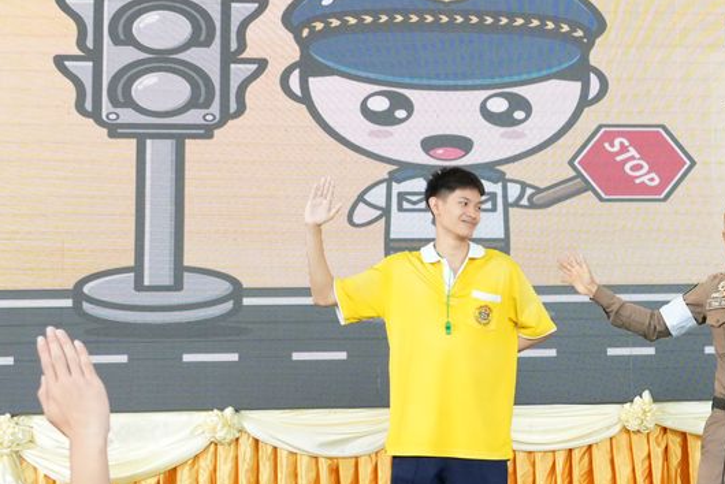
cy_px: 239
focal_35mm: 70
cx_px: 681
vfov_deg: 19.5
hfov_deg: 27.6
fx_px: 1410
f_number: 6.3
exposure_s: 1/160
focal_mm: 22
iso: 2000
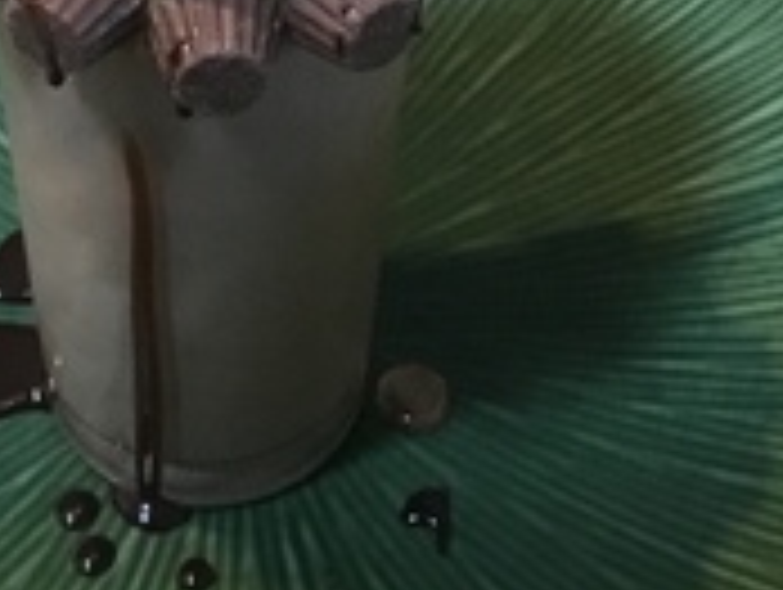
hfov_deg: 16.0
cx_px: 266
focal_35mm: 123
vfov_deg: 11.5
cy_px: -329
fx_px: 2786
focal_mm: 3.3
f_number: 2.4
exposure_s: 1/30
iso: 160
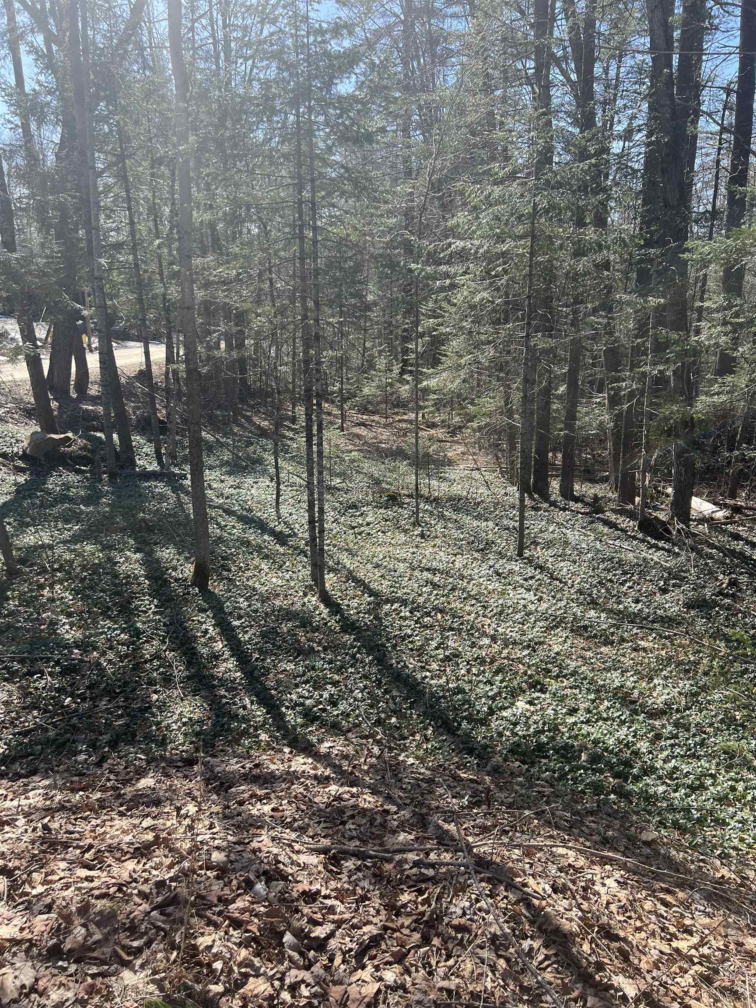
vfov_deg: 67.3
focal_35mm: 26
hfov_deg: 53.1
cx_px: 378
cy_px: 504
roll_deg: +0.1
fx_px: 757
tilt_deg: -15.1
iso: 50
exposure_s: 1/1377
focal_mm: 5.7
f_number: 1.5
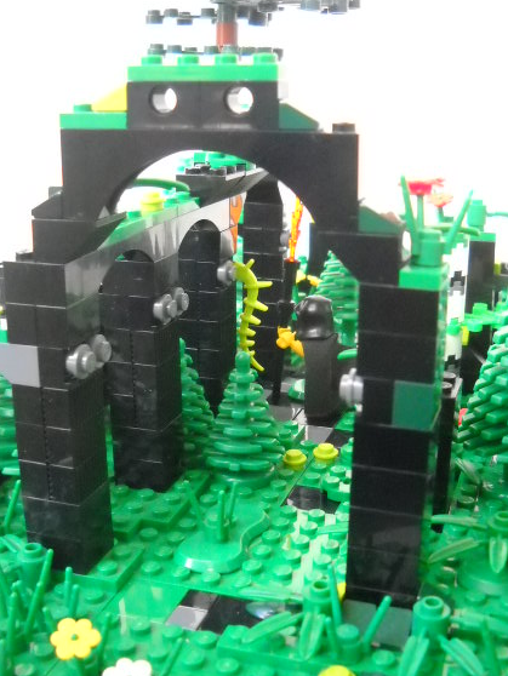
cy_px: 379
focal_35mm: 47
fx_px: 919
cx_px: 279
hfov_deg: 30.9
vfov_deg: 40.4
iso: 800
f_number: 3.1
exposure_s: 1/239
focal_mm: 6.72
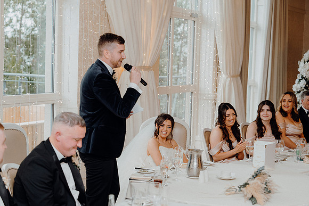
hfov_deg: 28.8
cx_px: 154
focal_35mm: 70
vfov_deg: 19.5
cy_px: 103
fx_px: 601
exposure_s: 1/160
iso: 640
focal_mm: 70
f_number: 3.5
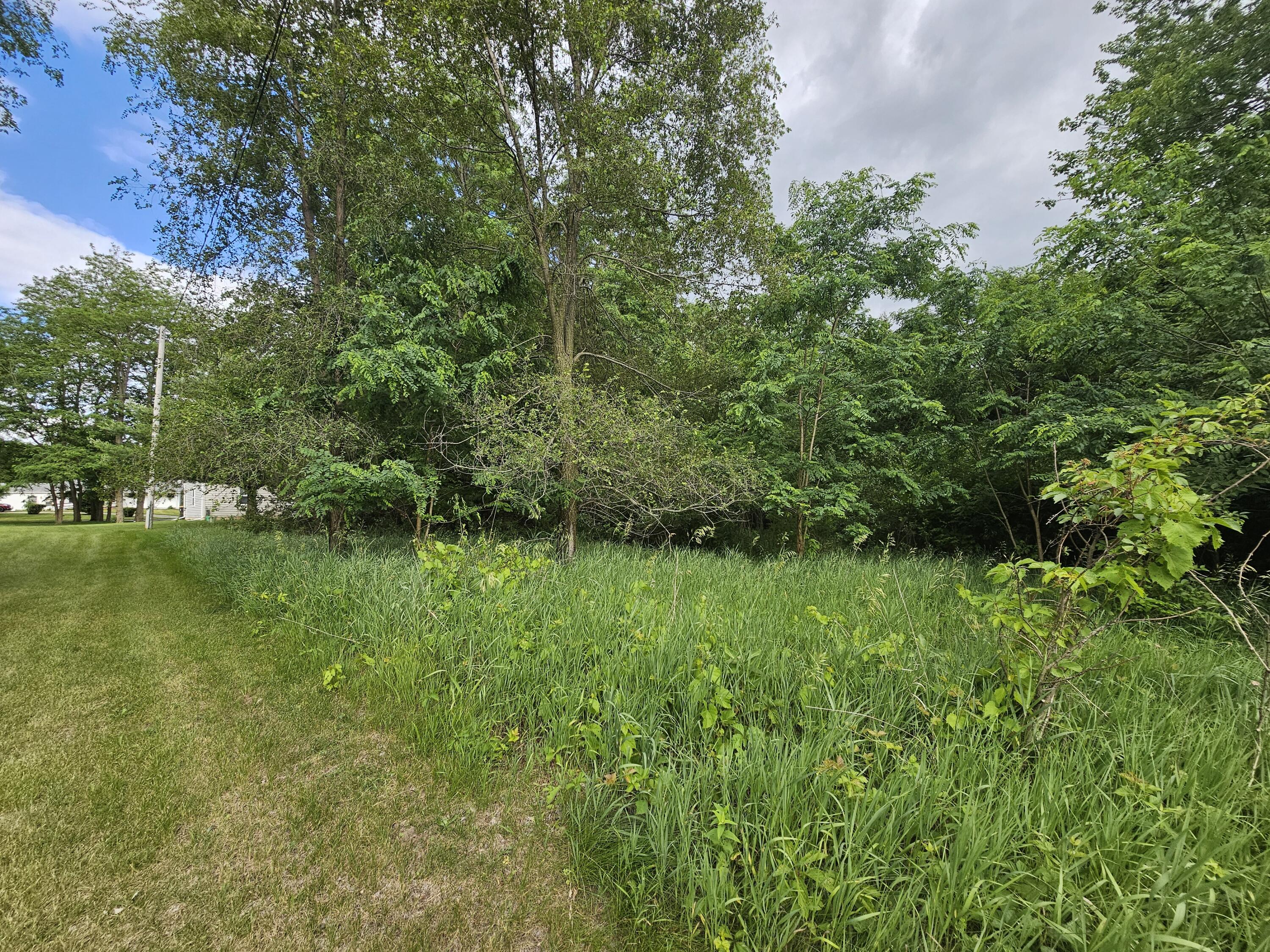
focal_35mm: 13
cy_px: 476
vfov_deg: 89.9
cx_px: 635
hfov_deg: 106.2
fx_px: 477
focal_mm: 2.2
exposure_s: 1/508
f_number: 2.2
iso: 50
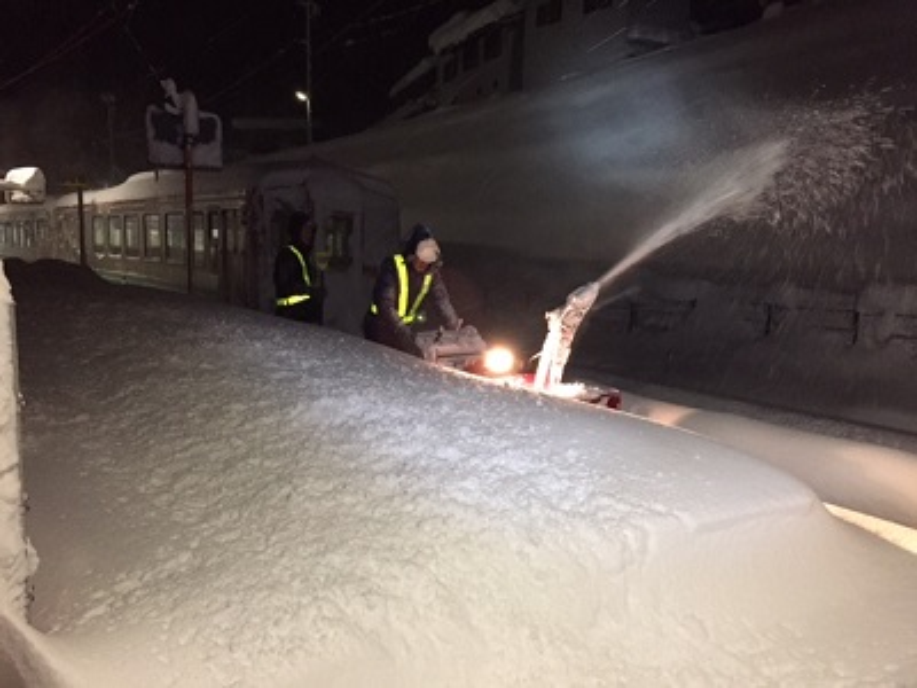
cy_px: 344
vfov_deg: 48.2
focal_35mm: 29
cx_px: 458
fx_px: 768
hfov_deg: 61.7
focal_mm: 4.15
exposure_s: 1/15
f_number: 2.2
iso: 320
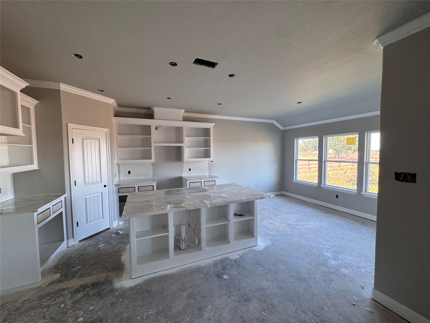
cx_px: 215
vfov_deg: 85.7
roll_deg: +0.9
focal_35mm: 14
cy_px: 162
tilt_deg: -3.0
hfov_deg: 102.1
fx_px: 174
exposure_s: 1/99
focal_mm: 2.22
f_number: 2.2
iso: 160
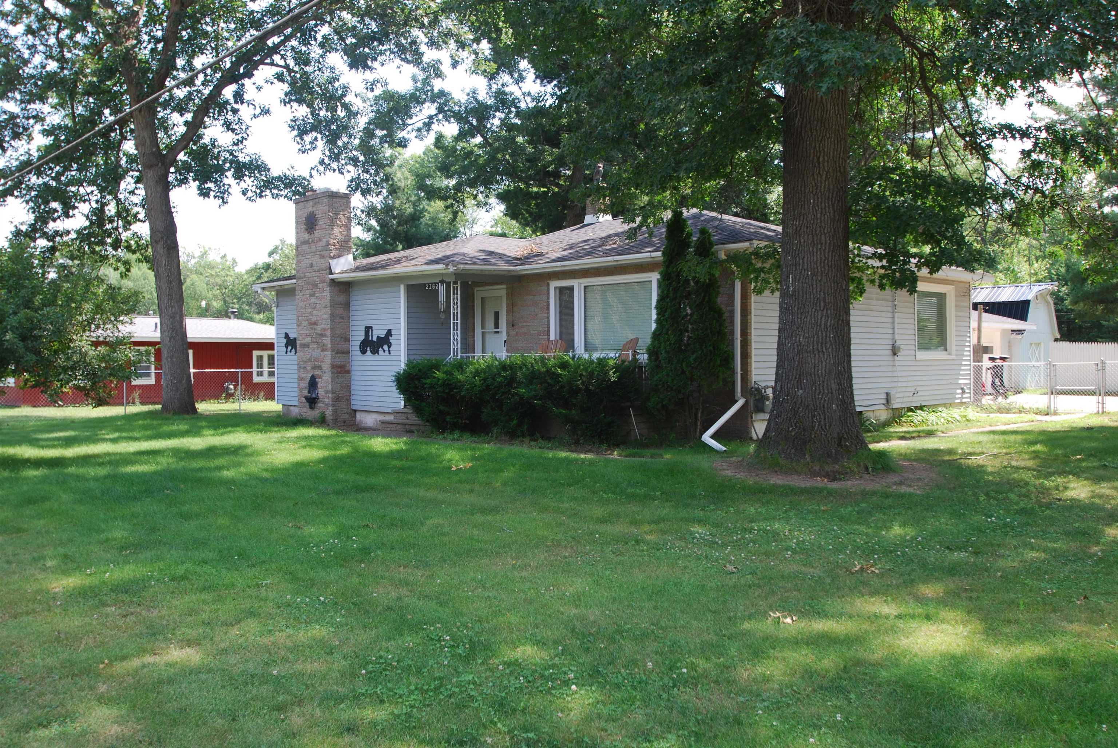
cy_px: 374
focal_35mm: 30
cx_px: 559
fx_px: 933
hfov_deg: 61.9
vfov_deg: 43.7
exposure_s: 1/125
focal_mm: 20
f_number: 5.6
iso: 180
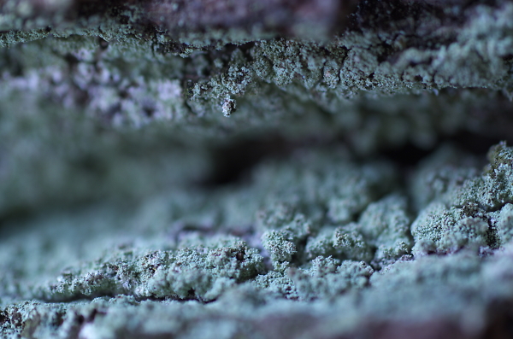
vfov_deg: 18.1
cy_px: 170
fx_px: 1066
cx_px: 256
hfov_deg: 27.1
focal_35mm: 75
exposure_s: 1/50
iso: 200
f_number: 2.8
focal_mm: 50
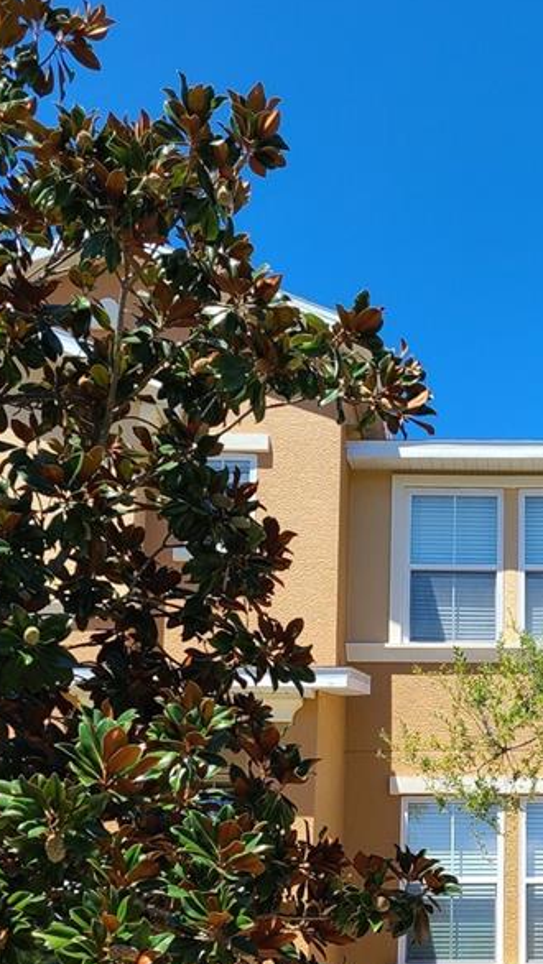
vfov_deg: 33.8
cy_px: 897
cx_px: 558
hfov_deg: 20.0
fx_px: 1483
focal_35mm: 58
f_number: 1.8
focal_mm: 5.4
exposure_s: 1/1668
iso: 40
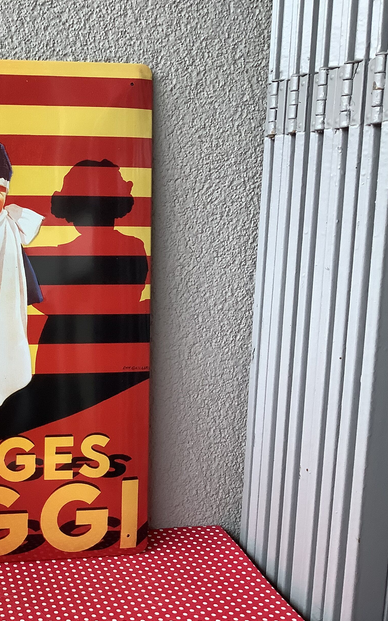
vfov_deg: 45.3
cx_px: -26
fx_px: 744
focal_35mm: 44
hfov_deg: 27.1
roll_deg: -1.0
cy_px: 310
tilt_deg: -9.0
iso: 100
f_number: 2.4
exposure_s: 1/100
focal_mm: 3.3
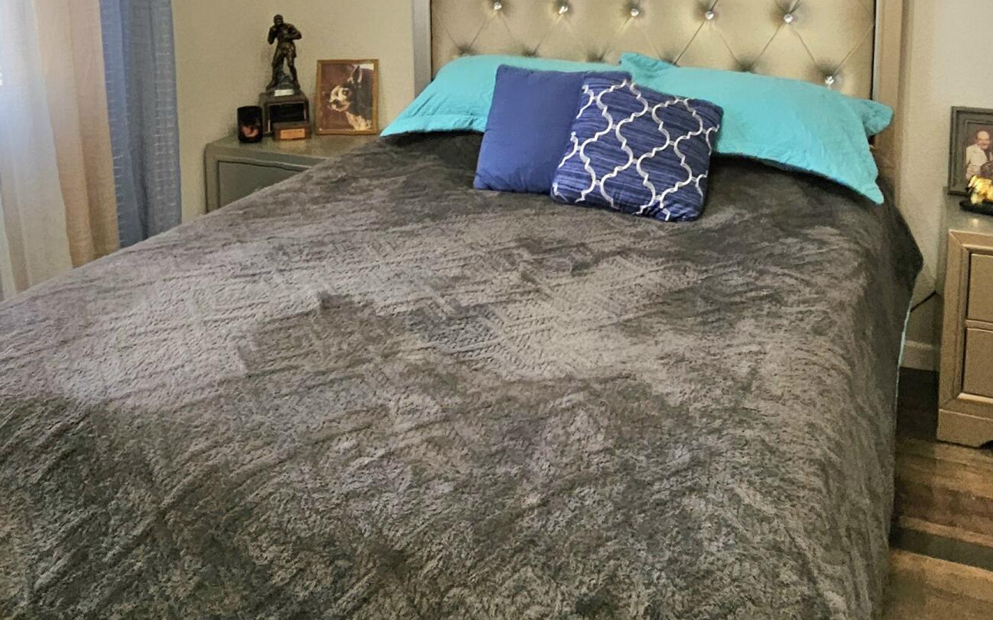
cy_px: 23
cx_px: 523
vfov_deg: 36.1
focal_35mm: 32
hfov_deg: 59.6
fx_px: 866
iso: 200
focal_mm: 2.2
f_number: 2.2
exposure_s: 1/60.2
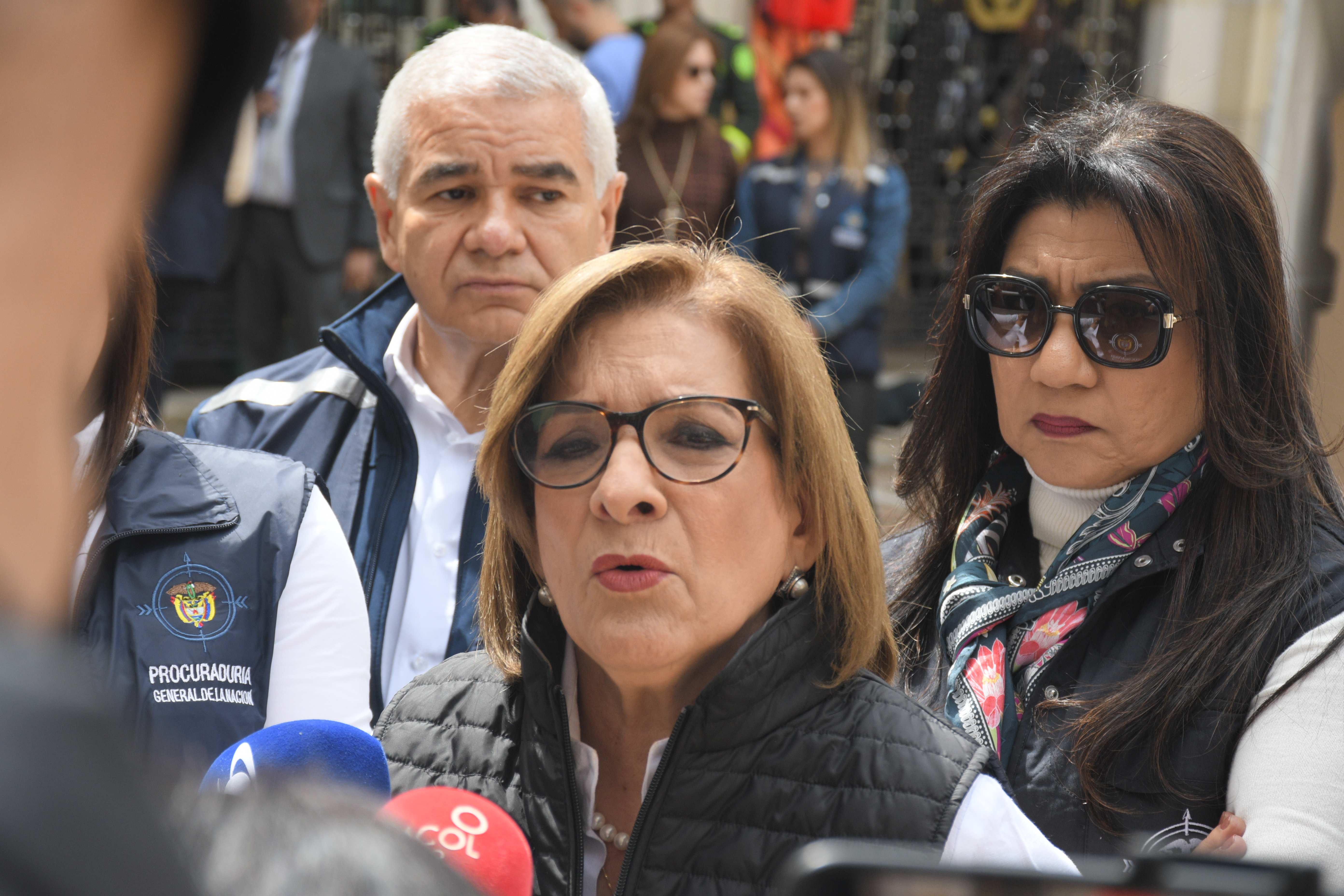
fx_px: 4181
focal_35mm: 112
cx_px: 672
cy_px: 448
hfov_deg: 18.3
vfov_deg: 12.2
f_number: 7.1
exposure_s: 1/500
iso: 500
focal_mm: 75
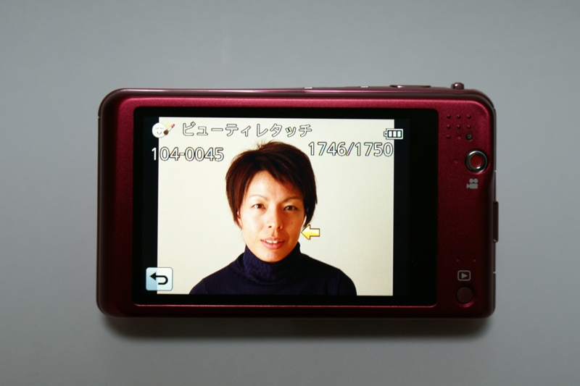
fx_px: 1087
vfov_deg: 20.2
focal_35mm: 68
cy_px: 193
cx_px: 290
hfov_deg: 29.9
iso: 400
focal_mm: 45
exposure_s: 1/25
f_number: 5.6
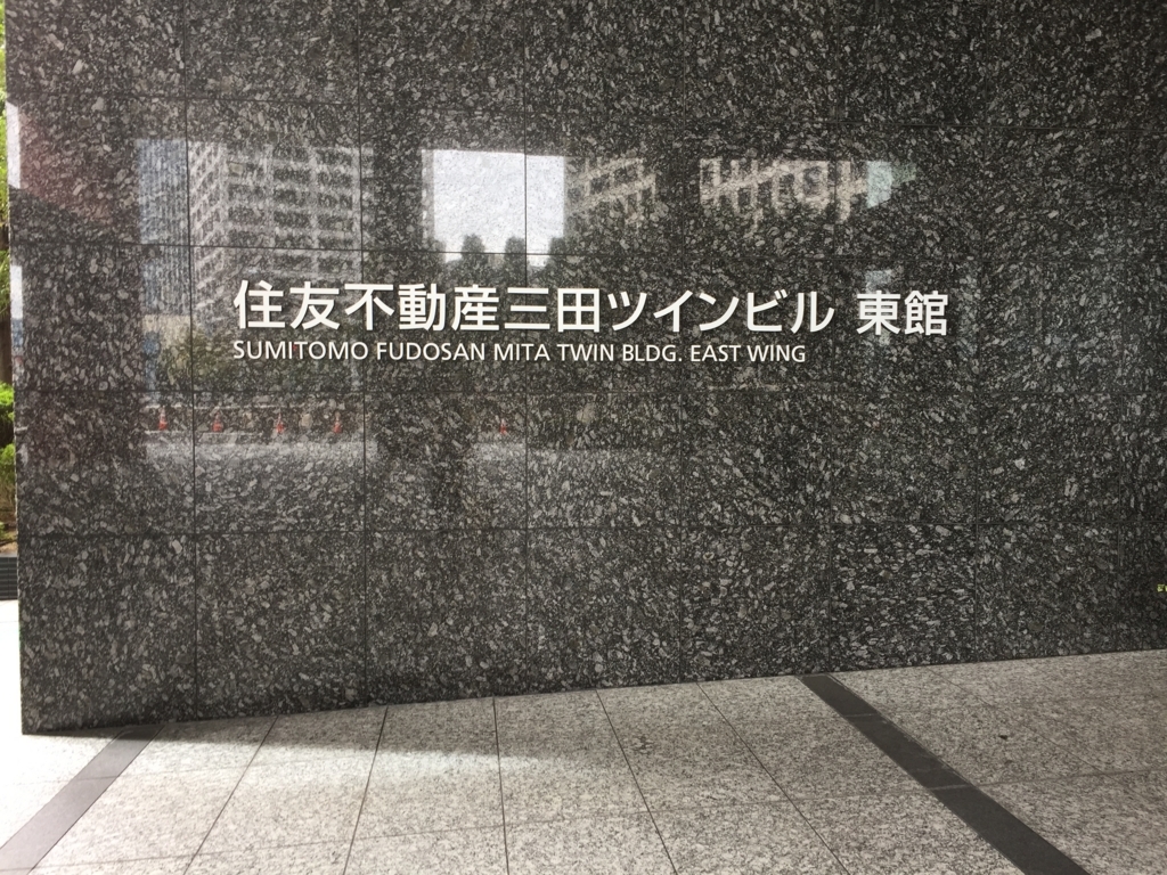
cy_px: 438
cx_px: 584
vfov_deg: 48.2
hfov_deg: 61.7
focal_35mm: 29
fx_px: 978
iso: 32
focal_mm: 4.15
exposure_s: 1/60
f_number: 2.2
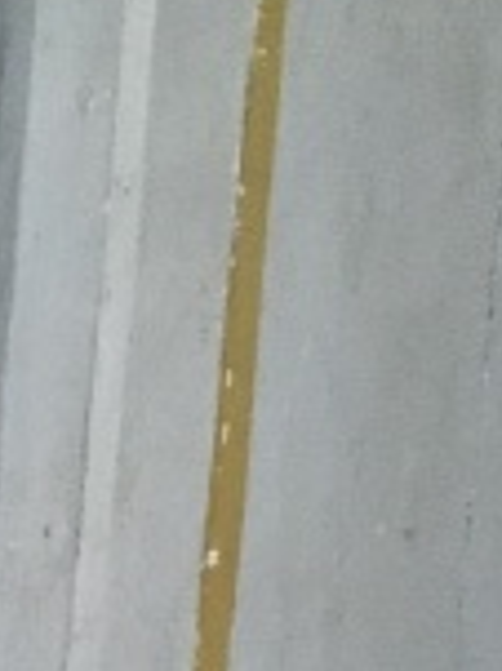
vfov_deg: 7.8
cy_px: 1746
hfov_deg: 6.0
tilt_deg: -10.6
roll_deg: -1.5
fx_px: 4473
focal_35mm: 231
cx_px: -866
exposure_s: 1/33
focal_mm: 4.15
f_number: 2.2
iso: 200
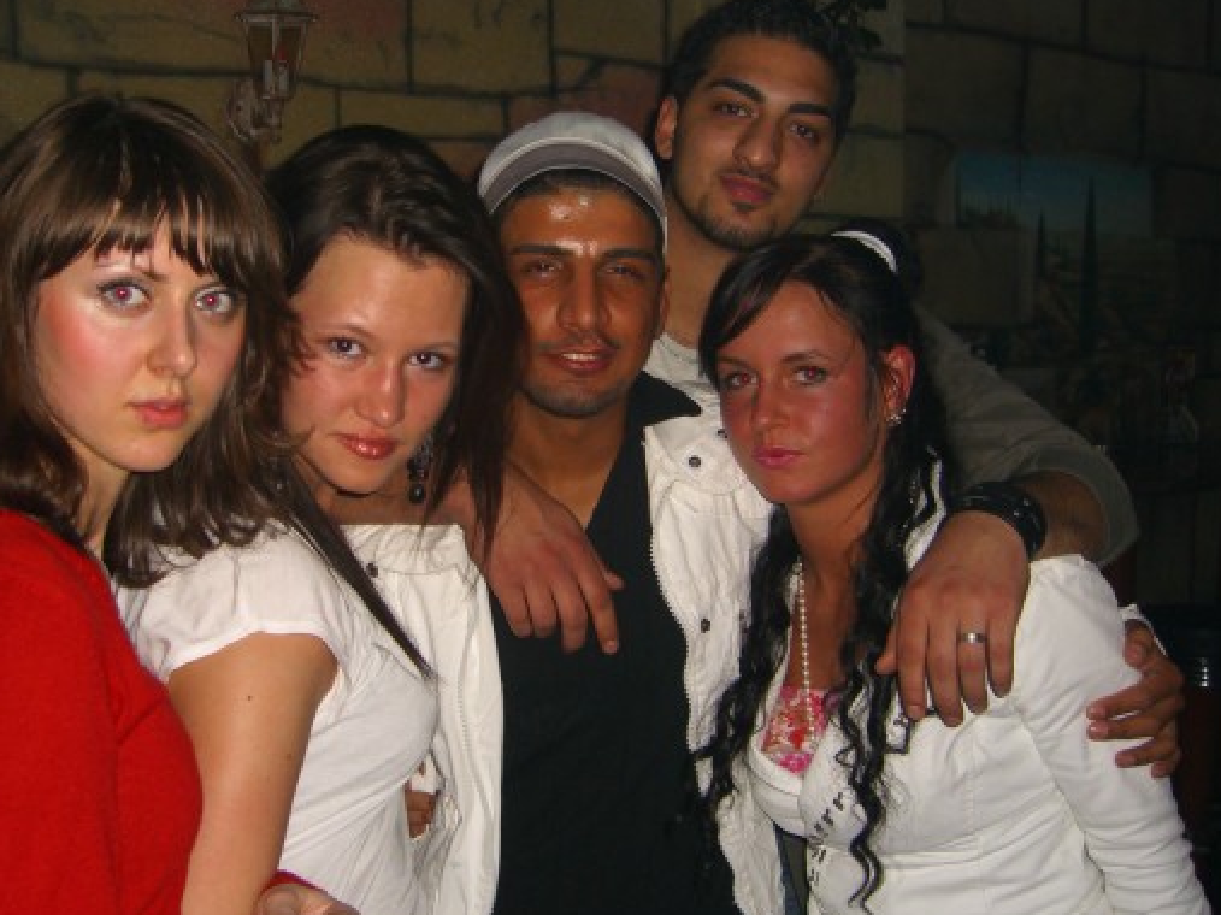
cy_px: 409
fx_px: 1587
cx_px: 530
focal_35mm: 45
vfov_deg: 32.1
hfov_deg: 42.0
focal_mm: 7.9
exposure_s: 1/60
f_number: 2.8
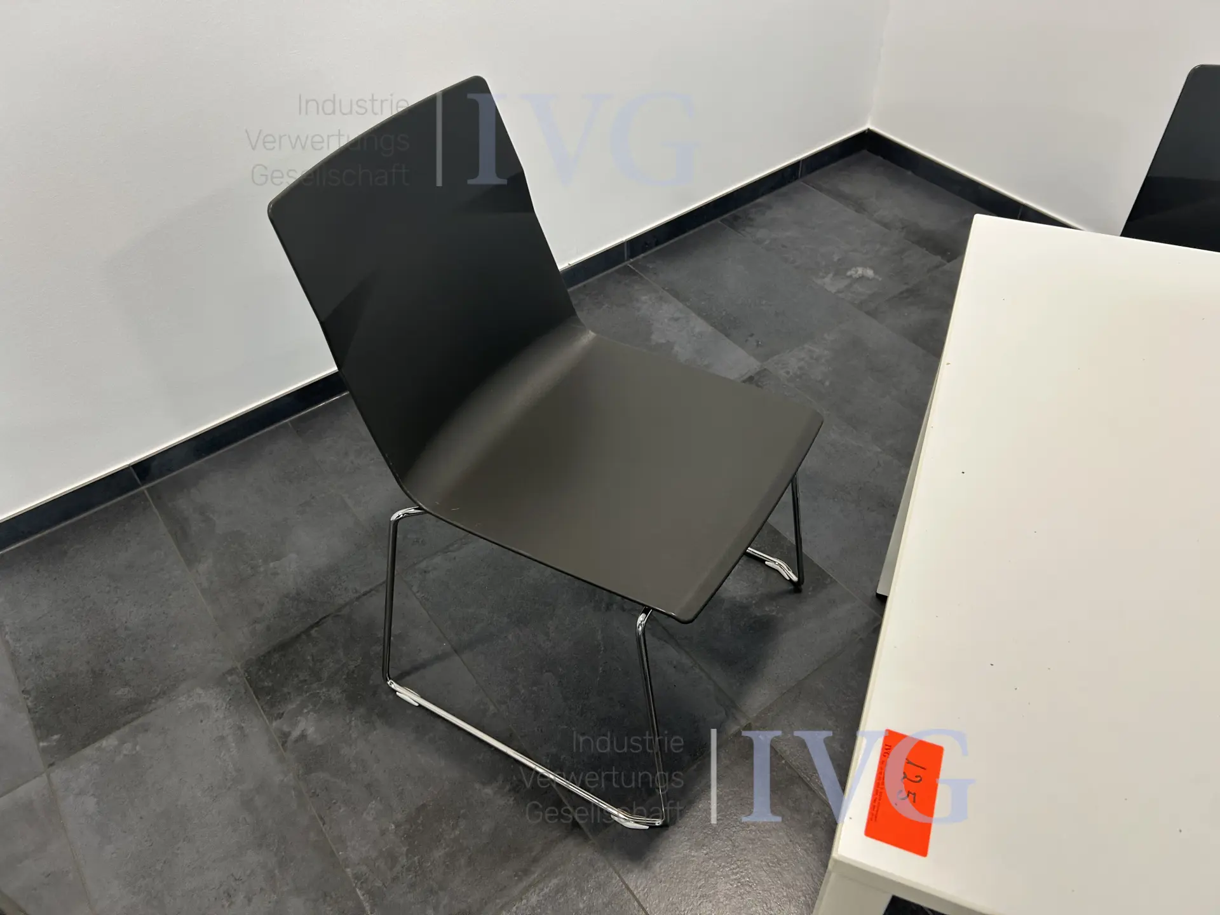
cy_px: 458
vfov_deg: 53.1
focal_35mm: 26
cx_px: 610
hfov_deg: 67.3
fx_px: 916
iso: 100
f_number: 1.5
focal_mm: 5.7
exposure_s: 1/100
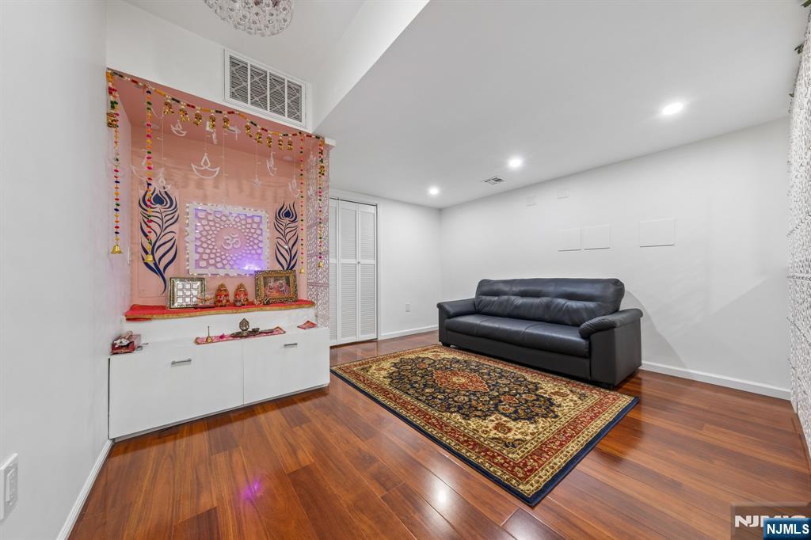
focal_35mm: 12
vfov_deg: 90.0
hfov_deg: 112.6
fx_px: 270
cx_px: 406
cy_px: 270
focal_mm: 8
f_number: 9
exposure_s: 1/2.5
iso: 250
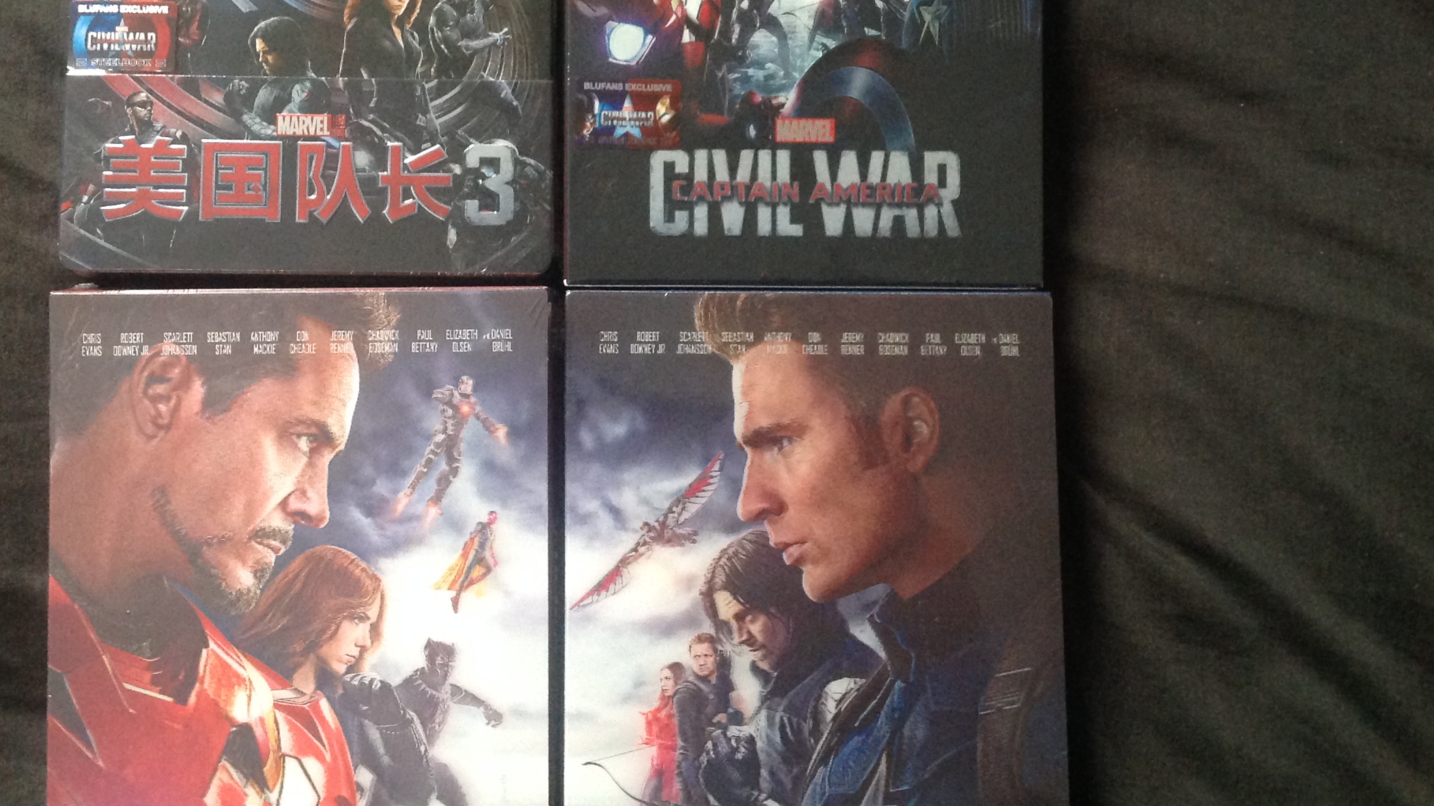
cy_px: 304
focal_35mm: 47
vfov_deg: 25.4
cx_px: 621
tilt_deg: -88.9
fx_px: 1787
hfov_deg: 43.6
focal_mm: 4.28
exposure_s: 1/15
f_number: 2.4
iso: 320
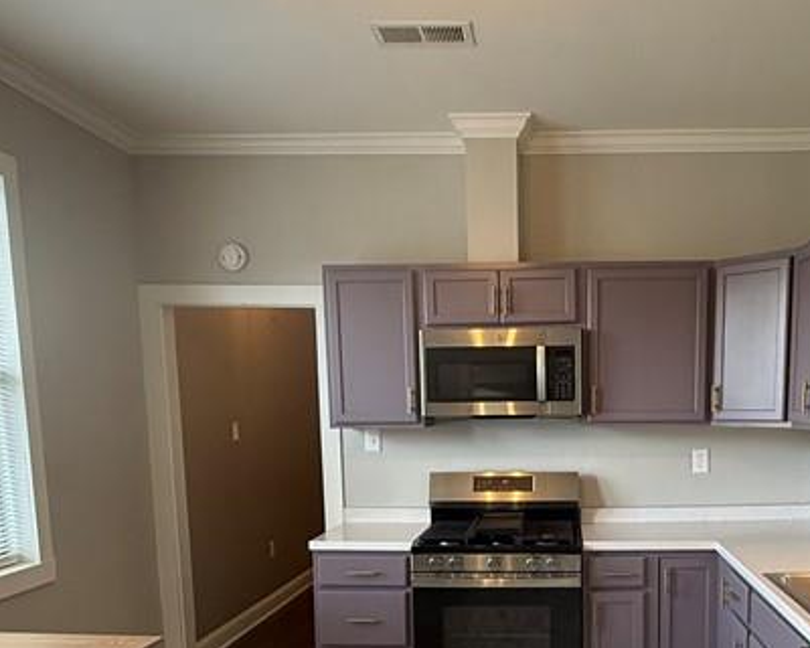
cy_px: 529
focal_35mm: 35
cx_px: 549
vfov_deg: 40.3
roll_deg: +0.5
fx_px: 839
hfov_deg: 50.5
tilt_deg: -7.6
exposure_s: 1/120
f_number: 2.2
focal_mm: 2.22
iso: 250
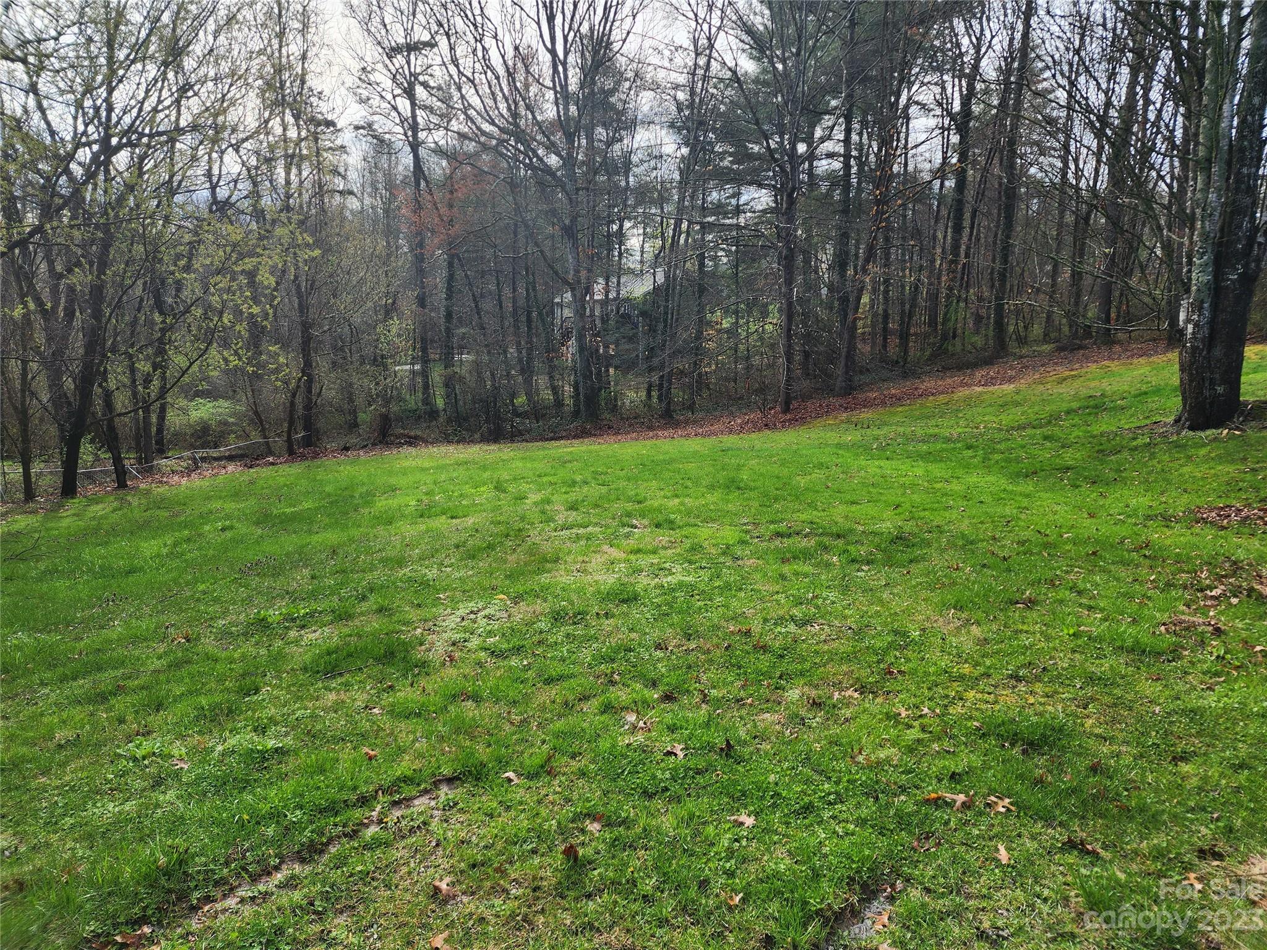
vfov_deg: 58.9
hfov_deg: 73.9
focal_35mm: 23
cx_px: 634
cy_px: 475
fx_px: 842
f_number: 1.8
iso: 12
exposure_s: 1/264
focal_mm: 6.4
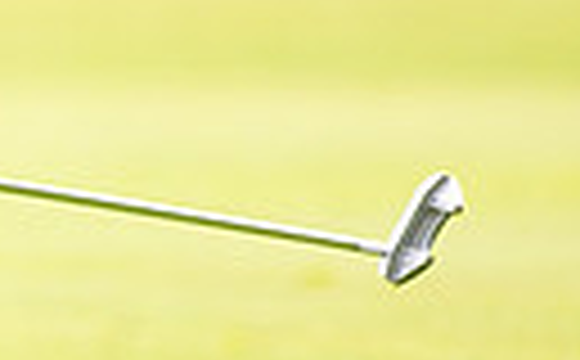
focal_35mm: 1378
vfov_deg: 0.9
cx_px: -692
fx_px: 21735
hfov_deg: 1.5
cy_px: -119
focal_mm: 300
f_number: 4
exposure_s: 1/1000
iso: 320
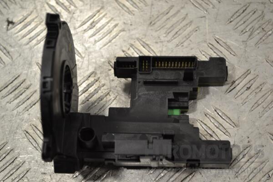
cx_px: 136
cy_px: 91
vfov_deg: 20.2
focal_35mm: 68
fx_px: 512
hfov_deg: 29.9
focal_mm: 45
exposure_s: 1/30
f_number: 5.3
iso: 160
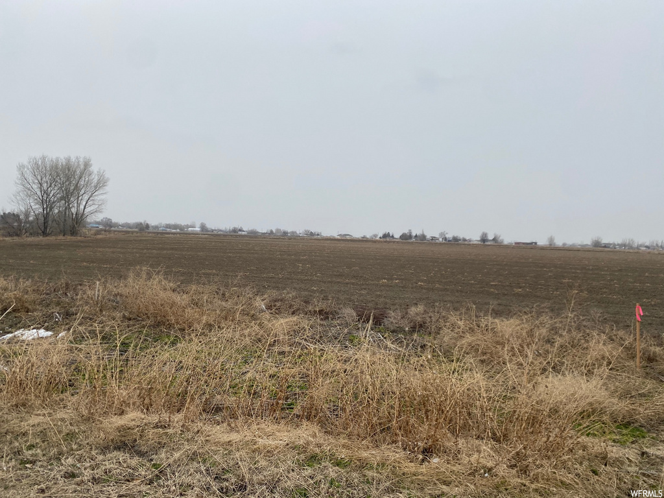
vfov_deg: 53.1
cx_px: 332
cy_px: 249
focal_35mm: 26
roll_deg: -2.8
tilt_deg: -1.3
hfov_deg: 67.3
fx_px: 499
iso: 32
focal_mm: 4.25
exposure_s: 1/1779
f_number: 1.8
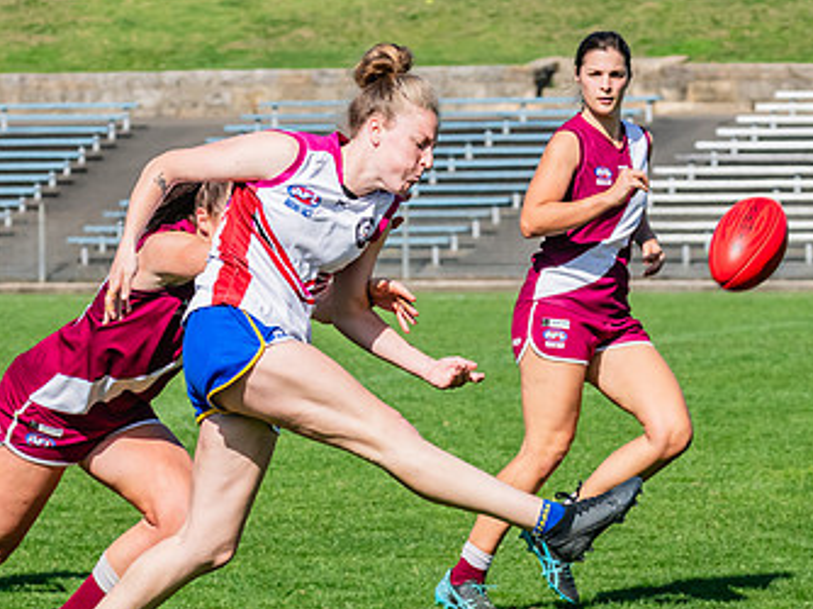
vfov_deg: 3.7
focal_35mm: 403
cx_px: 401
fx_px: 9458
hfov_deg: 4.9
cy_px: 414
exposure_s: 1/1250
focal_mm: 195
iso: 800
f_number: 11
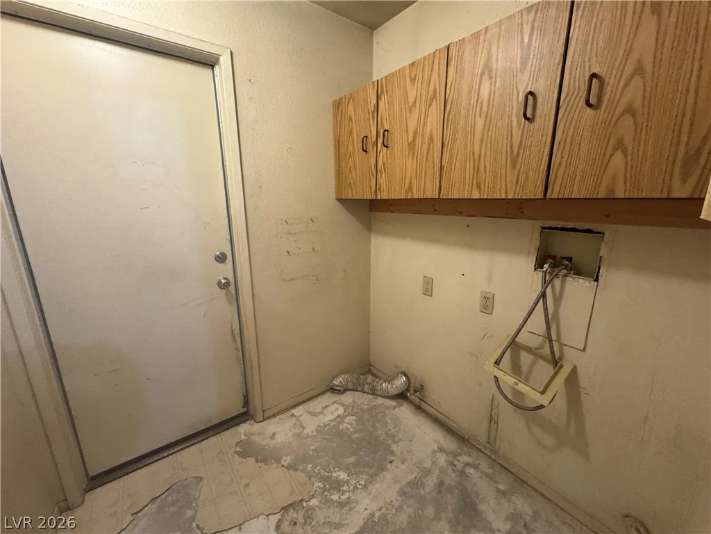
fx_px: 288
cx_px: 356
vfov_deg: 85.7
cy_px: 267
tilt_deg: -14.1
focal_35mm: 14
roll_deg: -0.4
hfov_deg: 102.1
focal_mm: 2.22
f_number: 2.2
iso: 640
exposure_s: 1/60
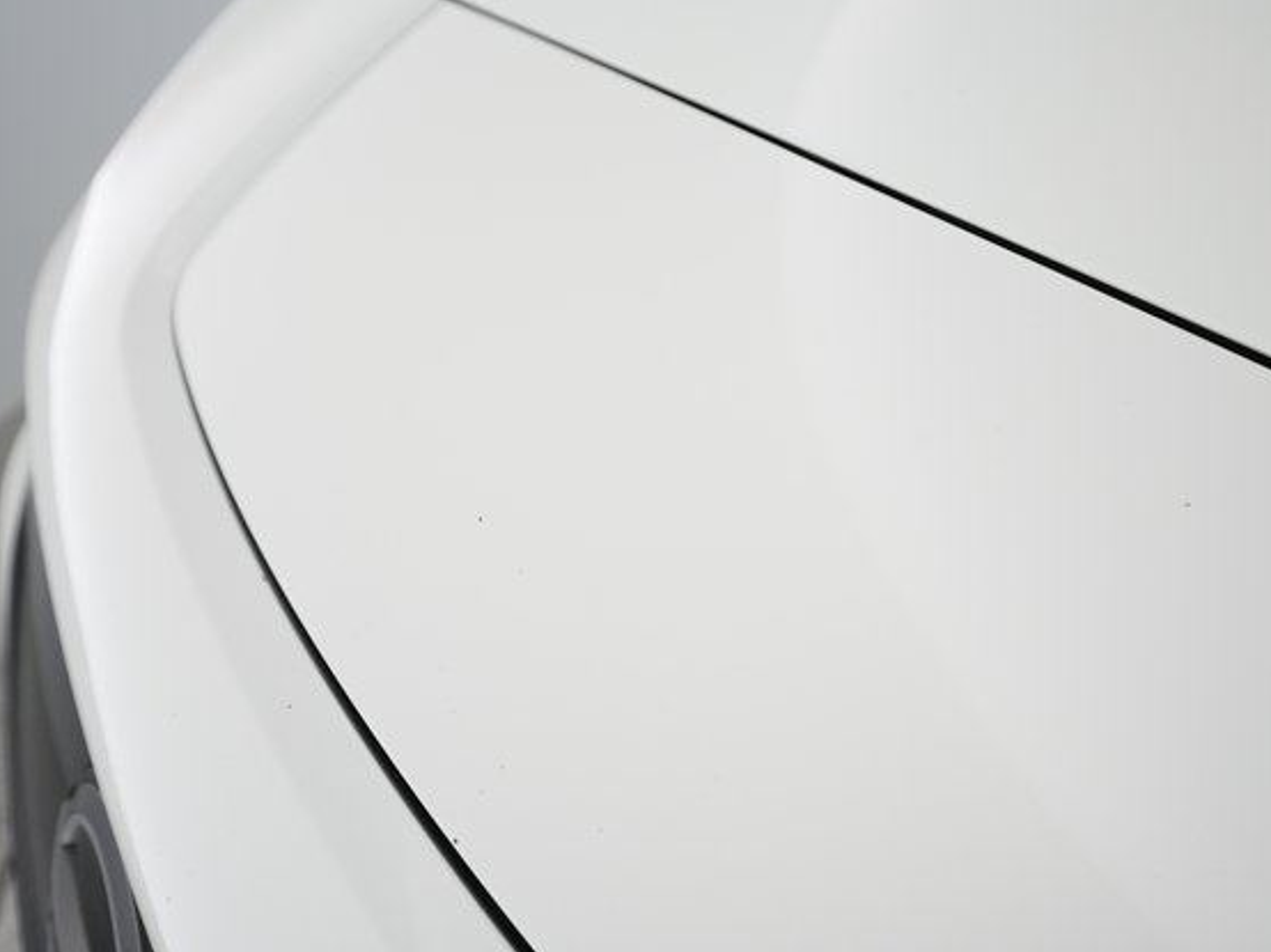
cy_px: 468
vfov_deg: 46.8
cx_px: 714
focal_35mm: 30
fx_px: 1101
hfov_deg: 59.8
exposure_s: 1/100
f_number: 5.6
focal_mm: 27
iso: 2500
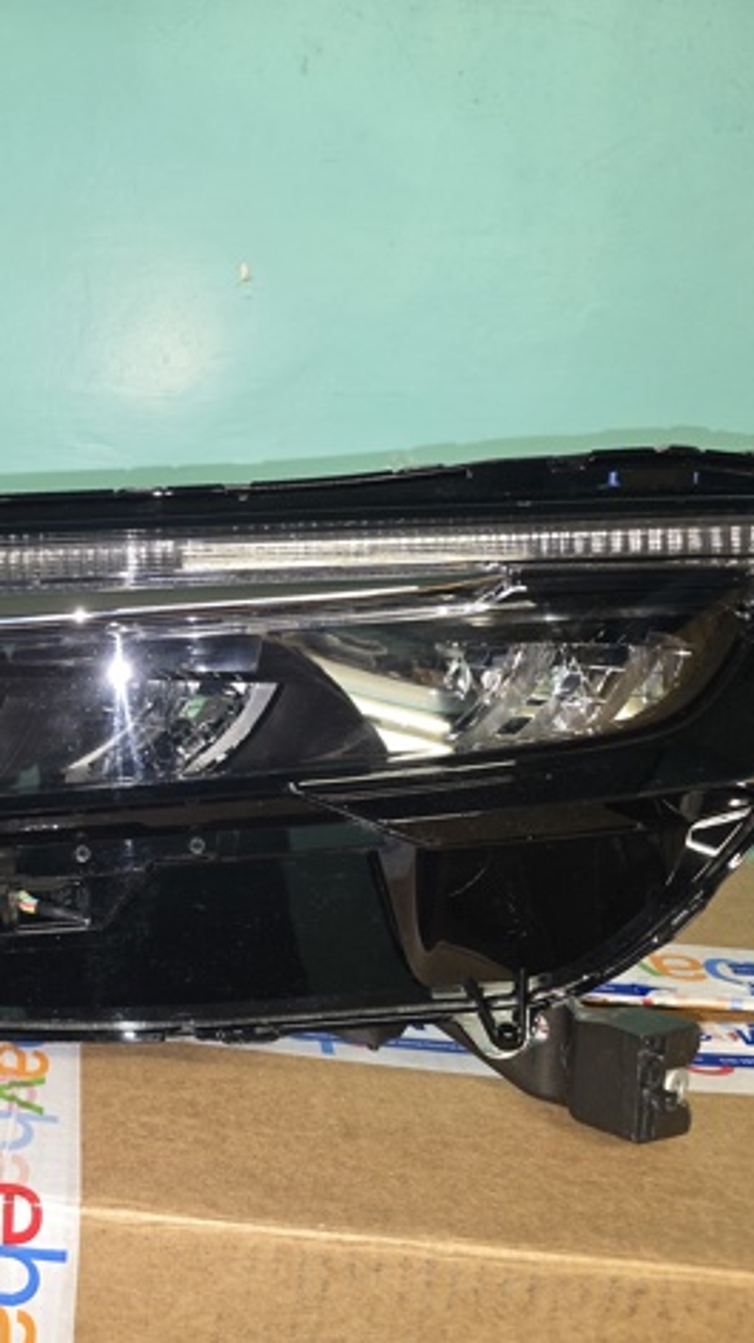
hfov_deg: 31.9
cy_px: 663
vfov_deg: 58.0
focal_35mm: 34
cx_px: 0
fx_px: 1210
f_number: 1.7
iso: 100
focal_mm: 6.3
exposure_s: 1/33.3
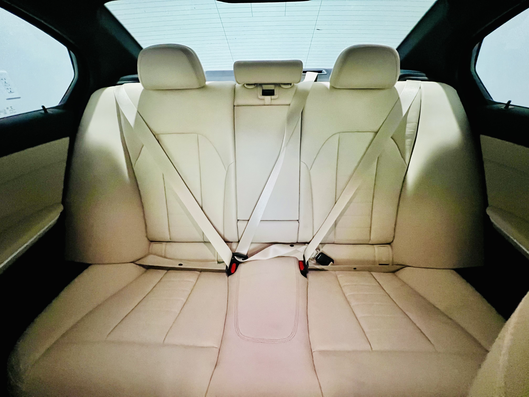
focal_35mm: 13
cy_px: 198
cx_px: 264
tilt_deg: -32.6
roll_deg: +1.5
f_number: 1.8
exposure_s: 1/35
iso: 1000
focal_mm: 1.57
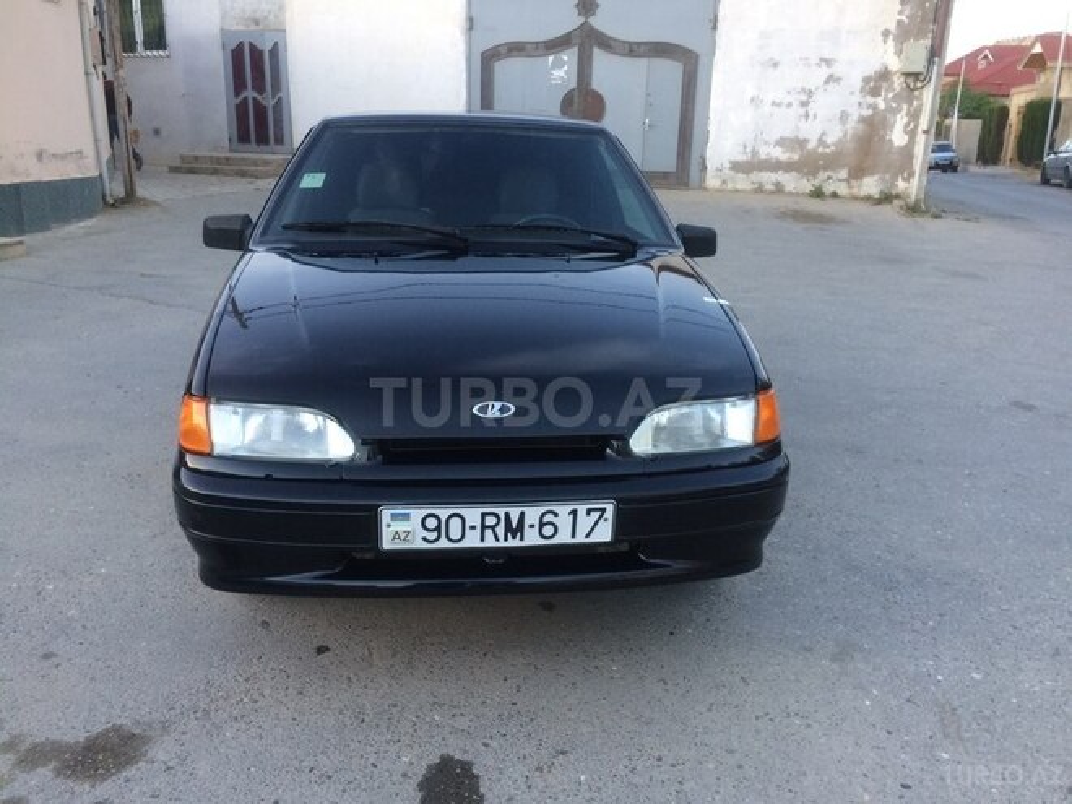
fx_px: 898
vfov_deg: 48.2
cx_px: 536
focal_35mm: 29
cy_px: 402
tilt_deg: -18.3
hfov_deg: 61.7
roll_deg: -1.9
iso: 40
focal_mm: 4.15
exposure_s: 1/33
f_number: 2.2
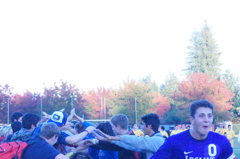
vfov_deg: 13.8
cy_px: 144
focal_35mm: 98
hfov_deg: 20.8
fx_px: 652
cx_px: 117
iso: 6400
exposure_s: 1/640
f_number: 7.1
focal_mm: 35
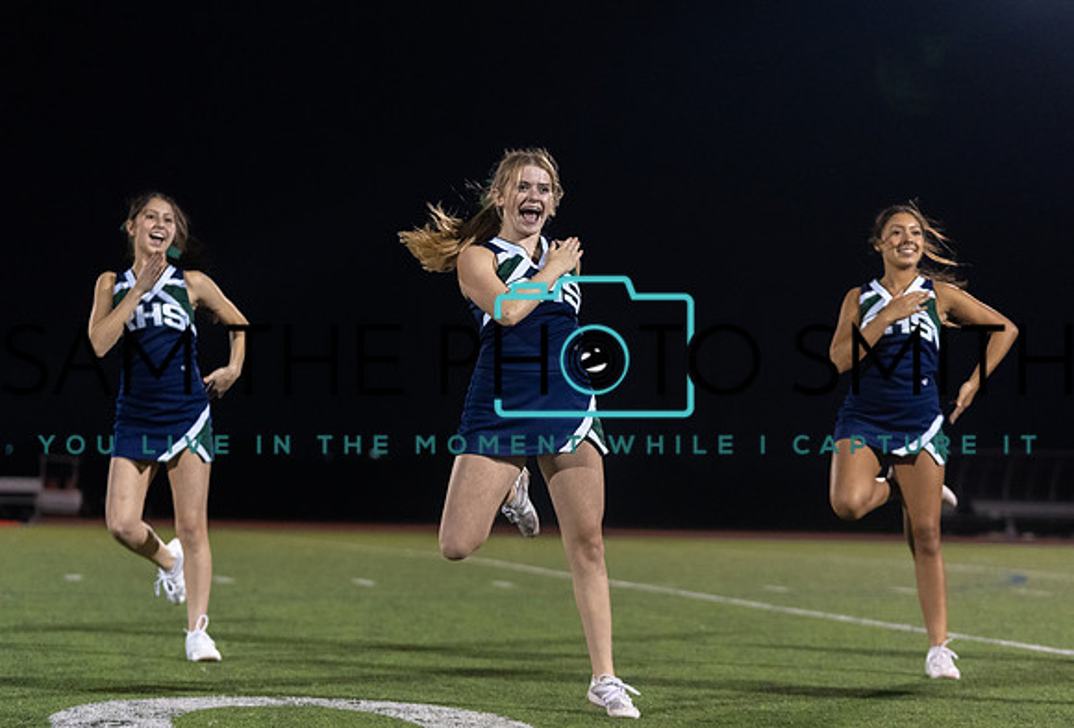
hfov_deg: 23.2
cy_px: 393
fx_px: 2616
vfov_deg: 15.8
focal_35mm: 87
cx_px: 589
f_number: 2.8
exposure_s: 1/1000
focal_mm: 76
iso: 5000
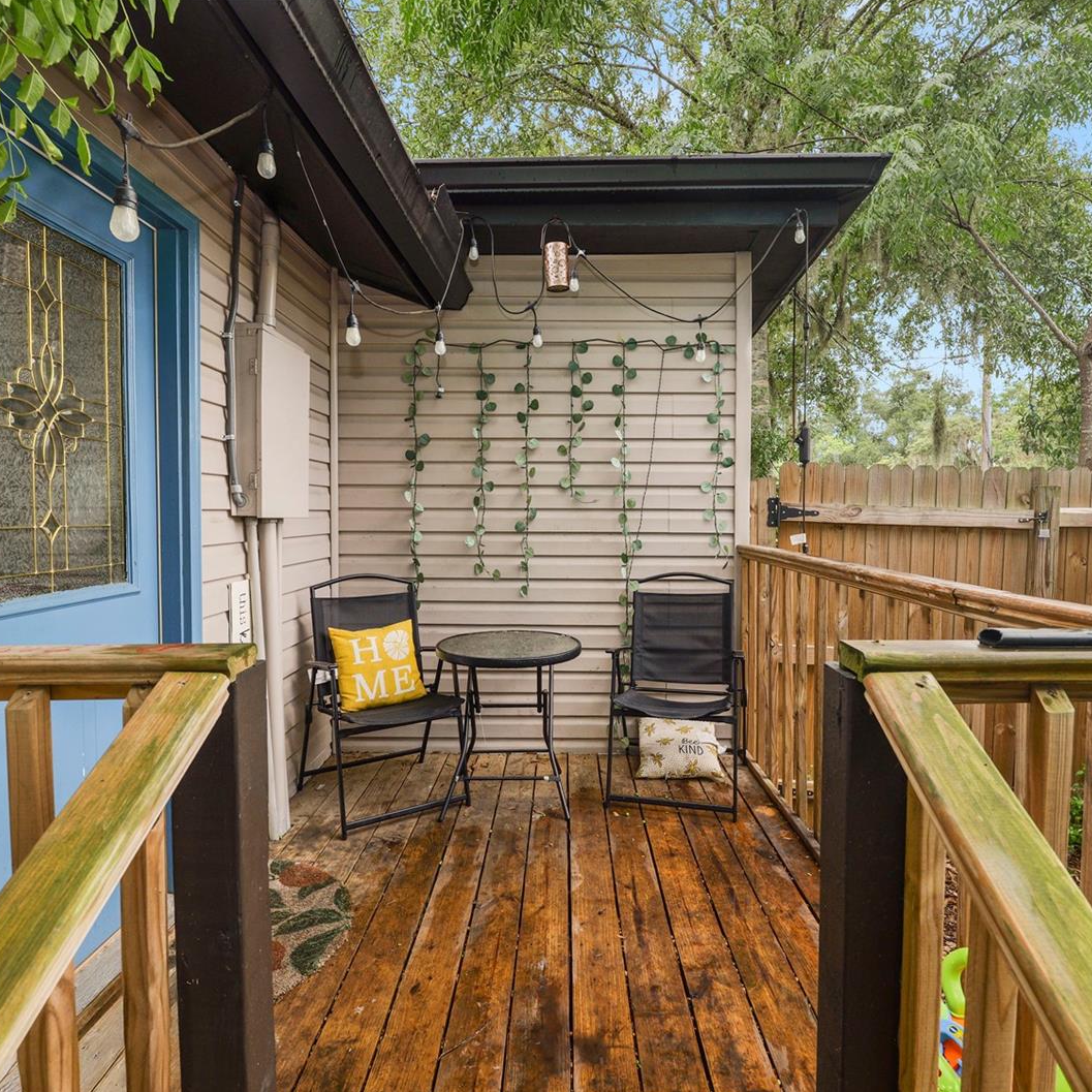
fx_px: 642
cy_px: 545
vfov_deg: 80.7
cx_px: 565
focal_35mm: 18
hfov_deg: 80.7
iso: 320
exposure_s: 1/80
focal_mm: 14
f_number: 7.1
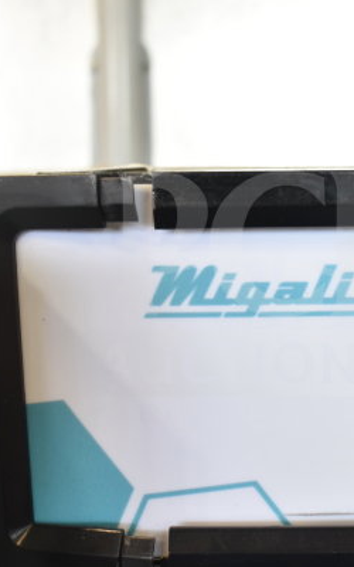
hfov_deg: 23.0
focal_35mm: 56
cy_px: 284
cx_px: 244
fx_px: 864
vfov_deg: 36.3
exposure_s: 1/40
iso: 250
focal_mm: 24
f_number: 4
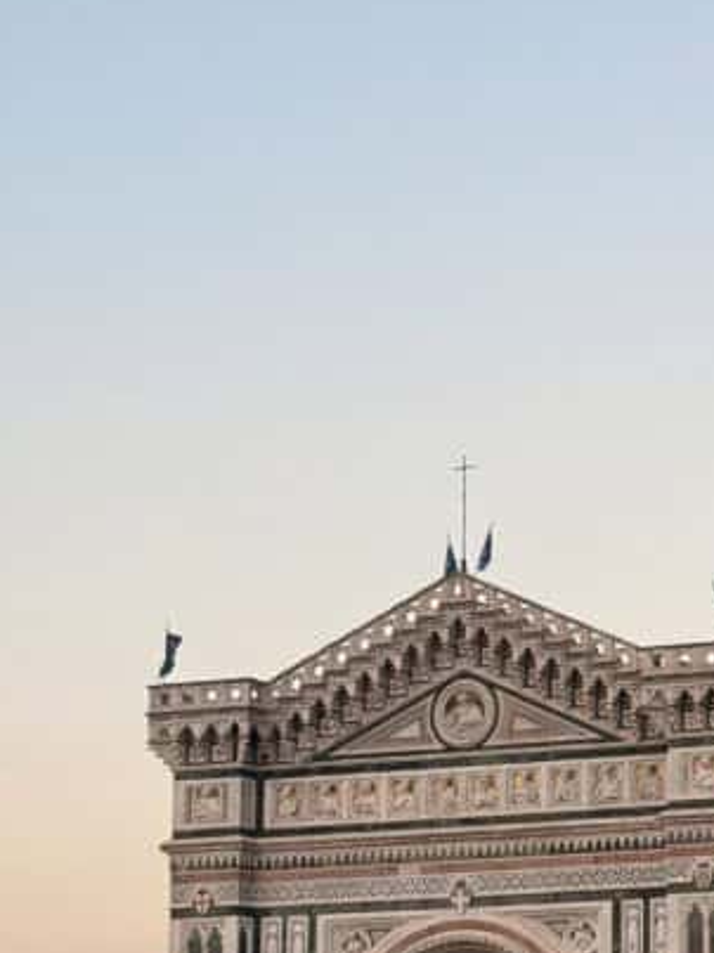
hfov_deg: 11.8
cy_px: 686
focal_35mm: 122
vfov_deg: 16.1
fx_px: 3357
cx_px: 901
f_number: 1.8
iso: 64
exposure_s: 1/348
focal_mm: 6.8
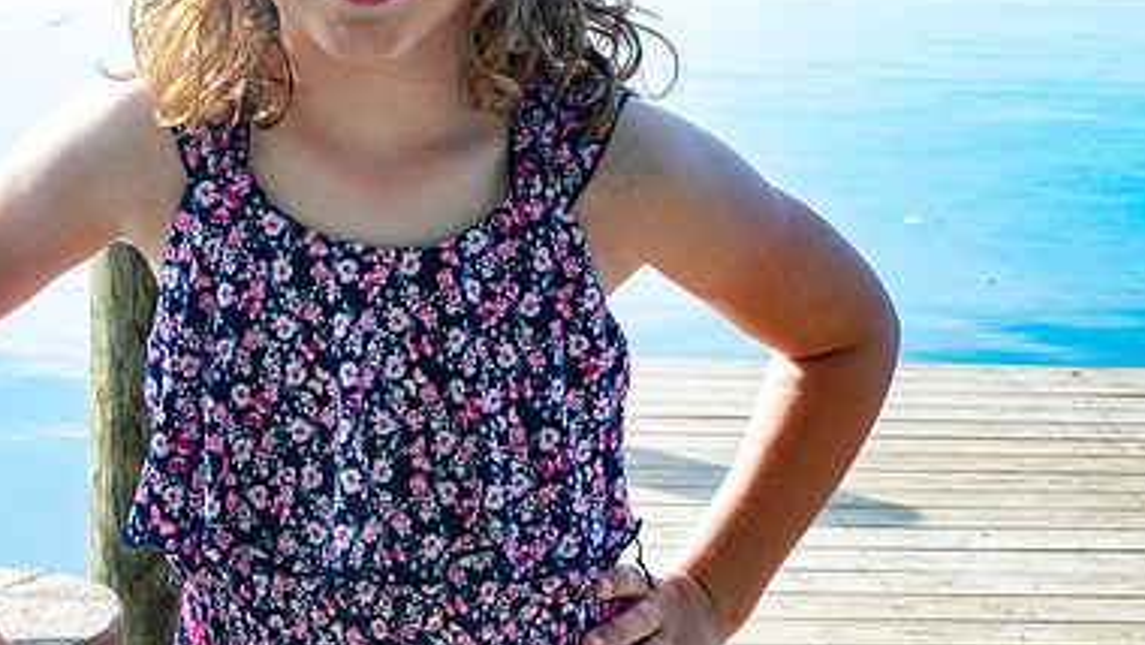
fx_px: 3401
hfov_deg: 19.0
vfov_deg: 10.8
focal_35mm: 112
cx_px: 283
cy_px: 131
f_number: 20
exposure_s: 1/80
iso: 800
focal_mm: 70
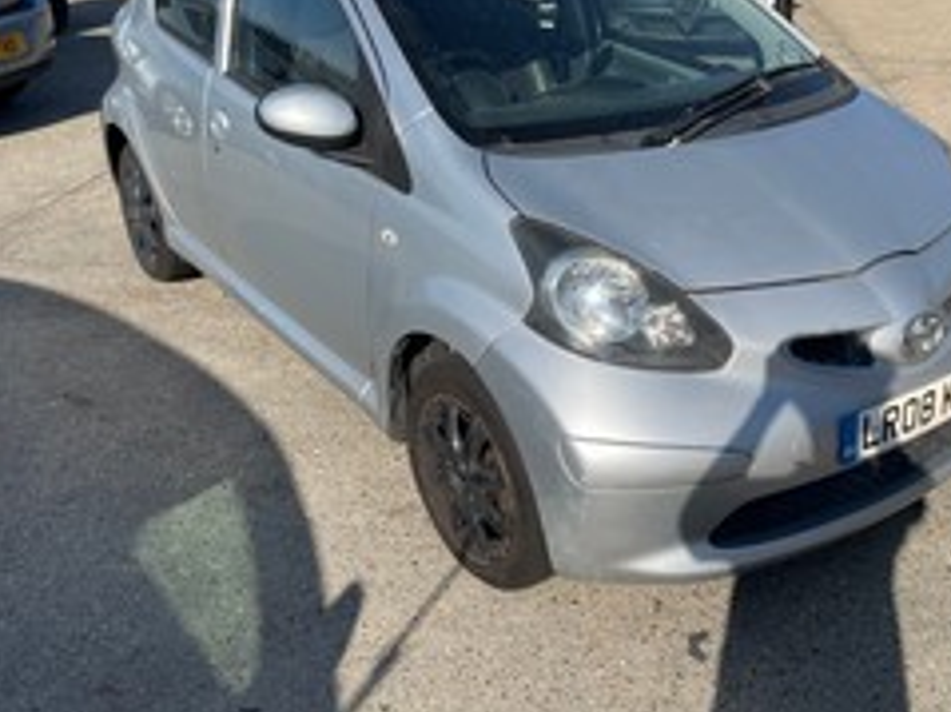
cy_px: 247
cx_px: 625
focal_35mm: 38
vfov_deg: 37.3
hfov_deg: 48.3
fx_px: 1043
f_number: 1.6
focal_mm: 4.2
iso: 32
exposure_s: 1/3205
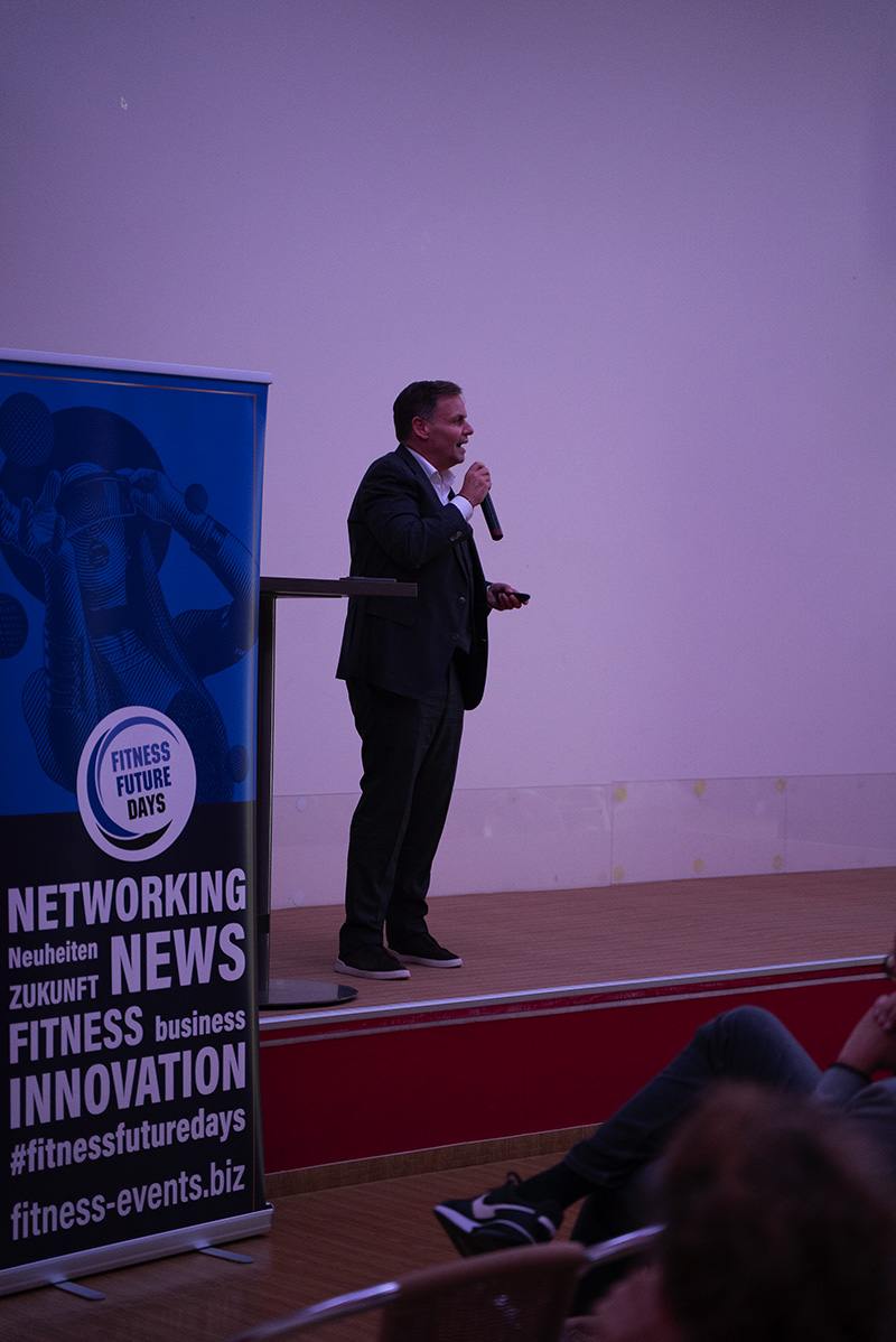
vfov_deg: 27.0
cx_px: 448
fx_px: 2797
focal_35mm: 75
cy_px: 671
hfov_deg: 18.2
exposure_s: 1/200
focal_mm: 75
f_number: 2.8
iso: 5000
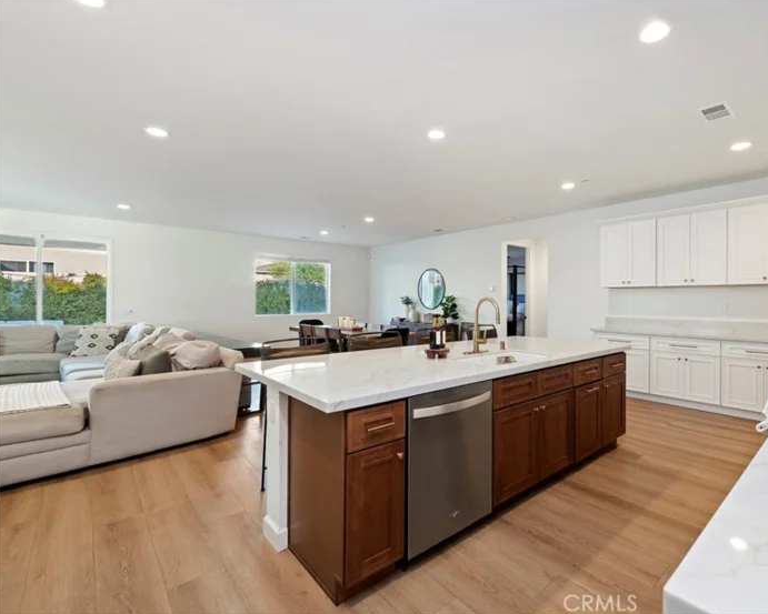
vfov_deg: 80.4
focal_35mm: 16
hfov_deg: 91.8
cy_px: 305
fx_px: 364
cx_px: 462
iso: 500
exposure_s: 1/6
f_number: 10
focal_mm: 14
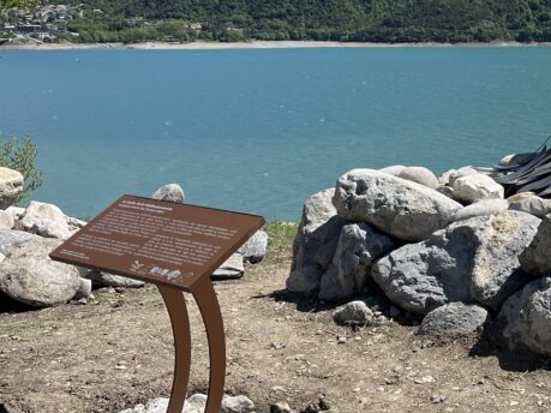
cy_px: 140
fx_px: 923
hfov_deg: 31.0
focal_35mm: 58
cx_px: 538
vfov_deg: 25.1
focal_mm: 5.1
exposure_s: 1/3049
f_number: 1.6
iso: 50
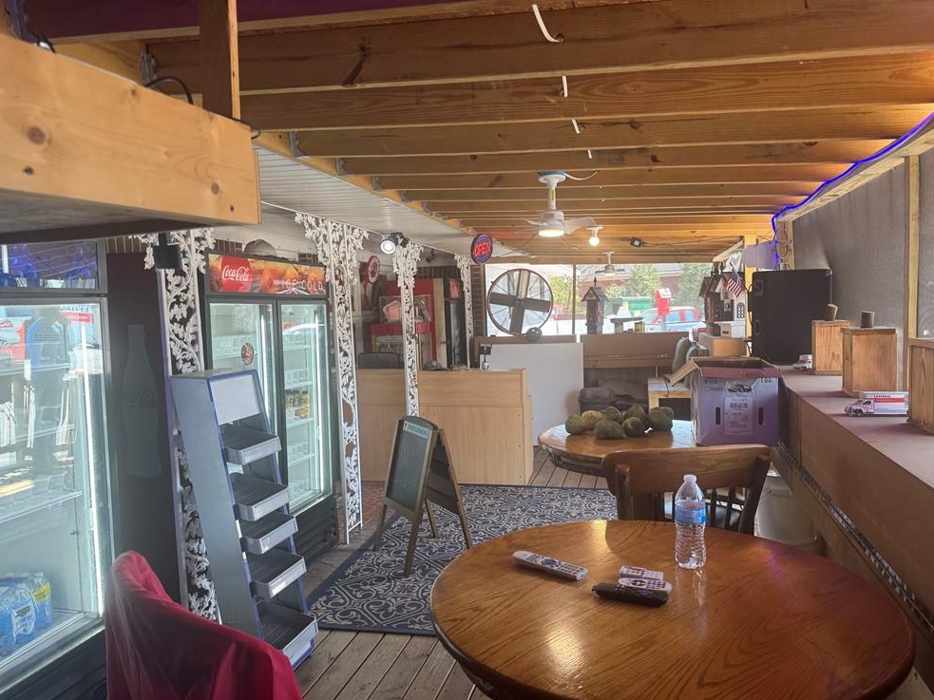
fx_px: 674
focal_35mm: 25
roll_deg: +1.8
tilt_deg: -4.5
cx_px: 469
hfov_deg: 69.4
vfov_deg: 54.9
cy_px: 352
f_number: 1.78
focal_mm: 6.76
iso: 160
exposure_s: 1/120
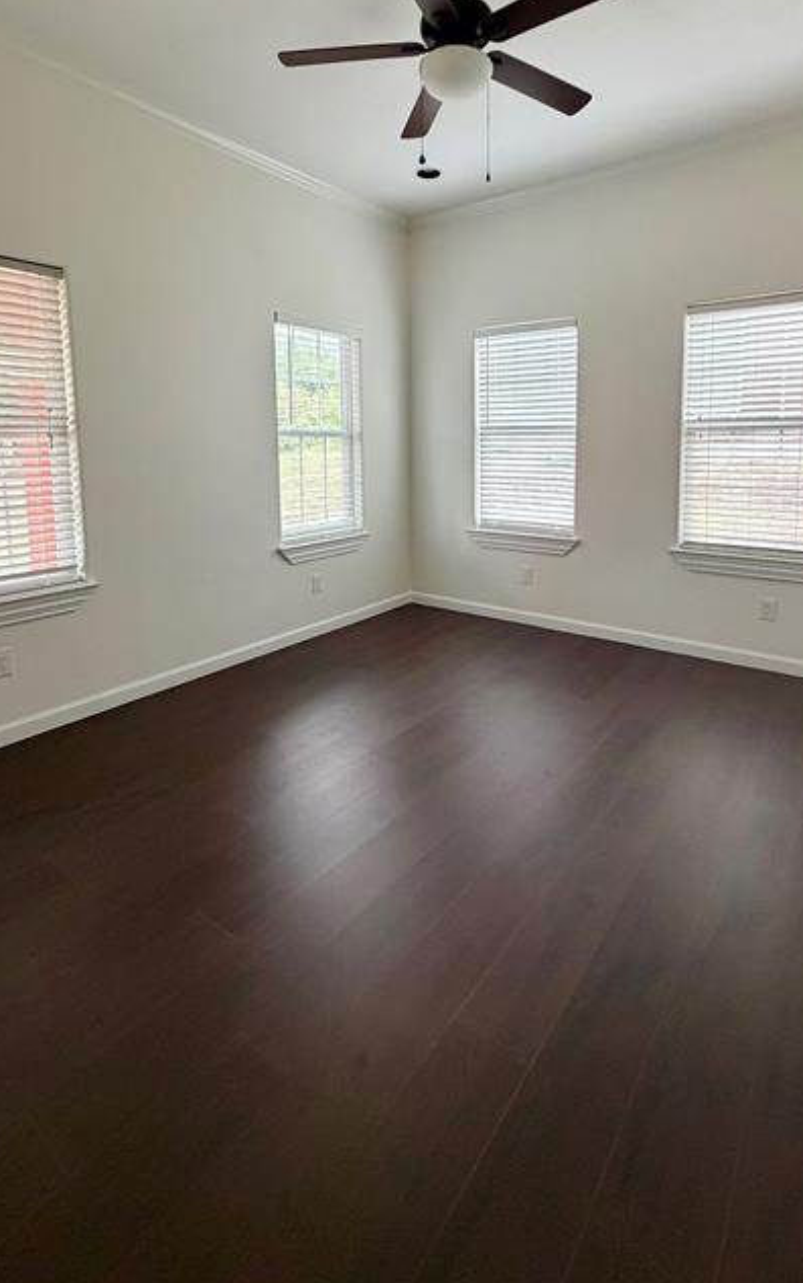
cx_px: 412
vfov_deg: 89.8
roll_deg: +0.8
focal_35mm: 18
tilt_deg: -5.1
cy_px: 509
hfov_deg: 65.0
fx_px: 630
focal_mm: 2.22
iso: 500
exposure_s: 1/60
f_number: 2.2
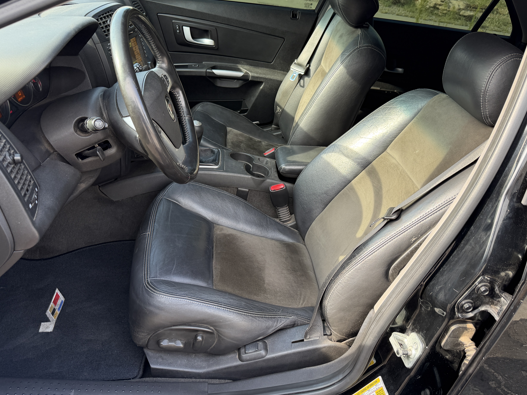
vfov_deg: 49.7
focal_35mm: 28
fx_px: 426
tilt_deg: -29.8
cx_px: 278
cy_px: 190
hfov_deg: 63.4
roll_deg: -8.5
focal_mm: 6.76
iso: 80
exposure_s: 1/170
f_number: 1.78
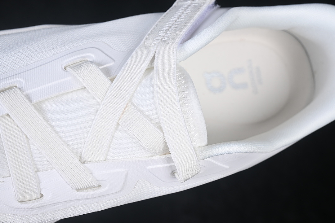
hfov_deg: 27.0
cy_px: 112
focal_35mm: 75
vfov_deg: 18.2
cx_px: 168
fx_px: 698
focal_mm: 50
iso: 160
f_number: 8
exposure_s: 1/60
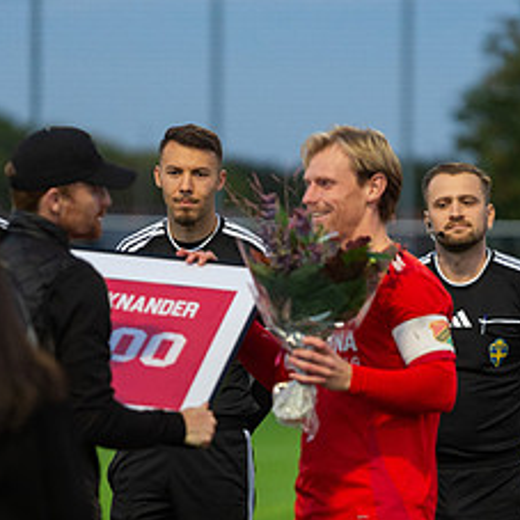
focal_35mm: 336
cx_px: 251
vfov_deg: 5.2
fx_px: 5710
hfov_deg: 5.2
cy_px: 417
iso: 5000
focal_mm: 200
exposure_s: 1/800
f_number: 3.2
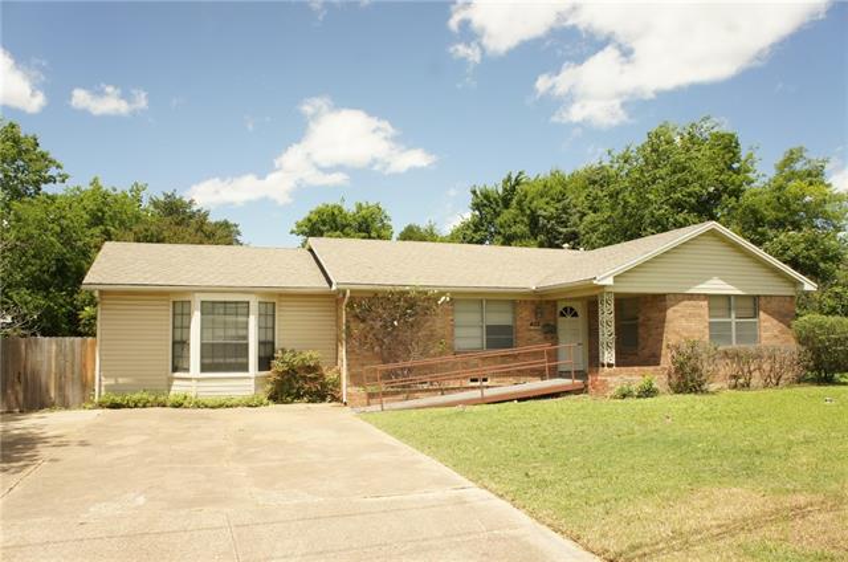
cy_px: 281
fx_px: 635
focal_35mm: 27
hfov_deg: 67.5
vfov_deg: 47.7
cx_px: 424
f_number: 7.1
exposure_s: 1/320
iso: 200
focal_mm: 18
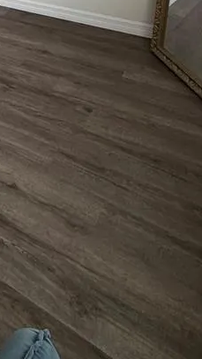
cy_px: -128
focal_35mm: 45
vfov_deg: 32.0
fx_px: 428
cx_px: -61
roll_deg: +7.3
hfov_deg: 23.4
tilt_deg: -7.5
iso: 200
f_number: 2.2
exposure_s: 1/60
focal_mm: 2.22
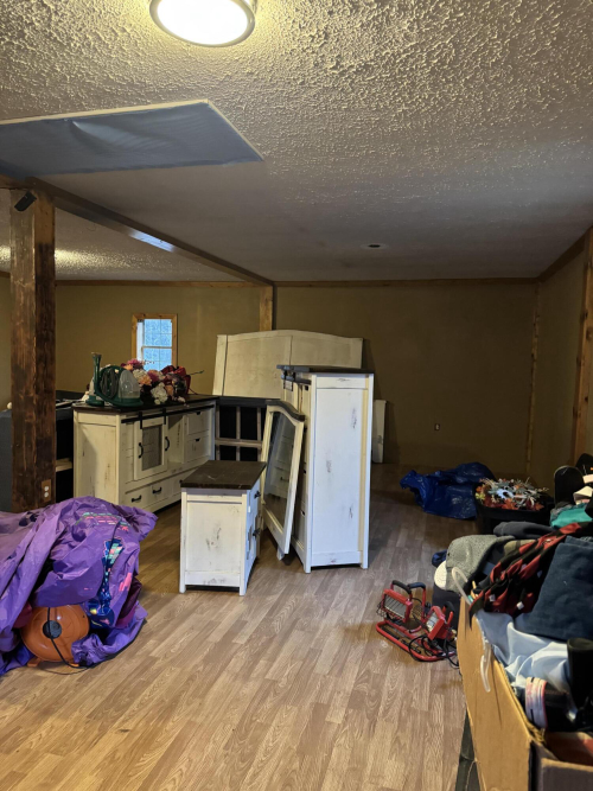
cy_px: 396
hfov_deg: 56.8
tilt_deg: -4.6
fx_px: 548
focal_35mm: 24
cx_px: 296
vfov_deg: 71.6
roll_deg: -1.6
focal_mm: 6.76
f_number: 1.78
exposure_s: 1/40
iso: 800
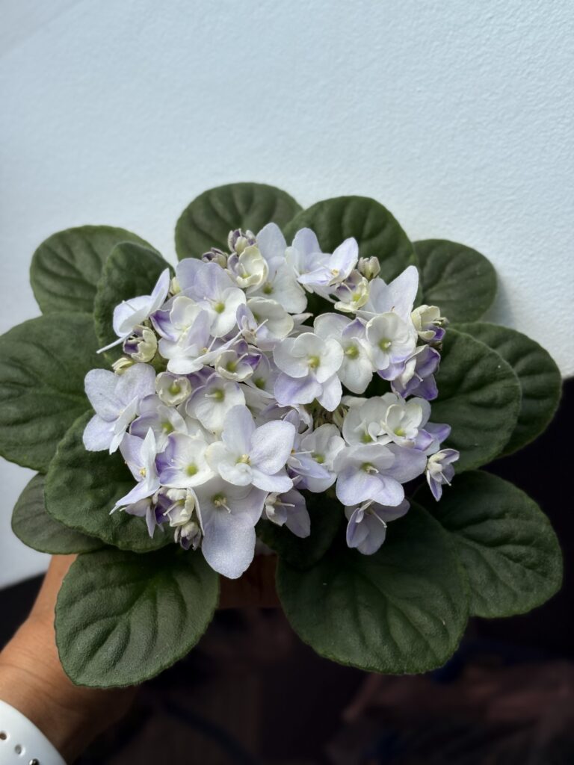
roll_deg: -2.3
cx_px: 287
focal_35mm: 52
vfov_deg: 36.8
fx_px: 1150
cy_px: 382
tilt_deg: -20.8
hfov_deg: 28.0
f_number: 1.6
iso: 32
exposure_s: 1/1099
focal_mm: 5.96
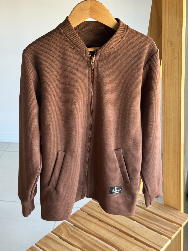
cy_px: 126
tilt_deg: -26.0
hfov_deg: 30.3
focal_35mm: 48
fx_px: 348
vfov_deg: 39.7
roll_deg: -0.5
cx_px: 94
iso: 100
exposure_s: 1/69
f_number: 1.78
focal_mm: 6.76
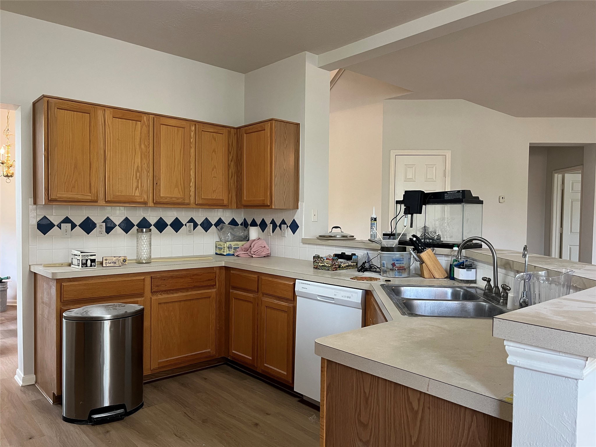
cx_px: 298
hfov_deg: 67.3
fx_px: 448
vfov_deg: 53.1
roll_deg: -0.8
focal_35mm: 26
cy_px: 224
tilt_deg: -2.2
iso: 160
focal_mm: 5.1
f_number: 1.6
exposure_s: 1/60
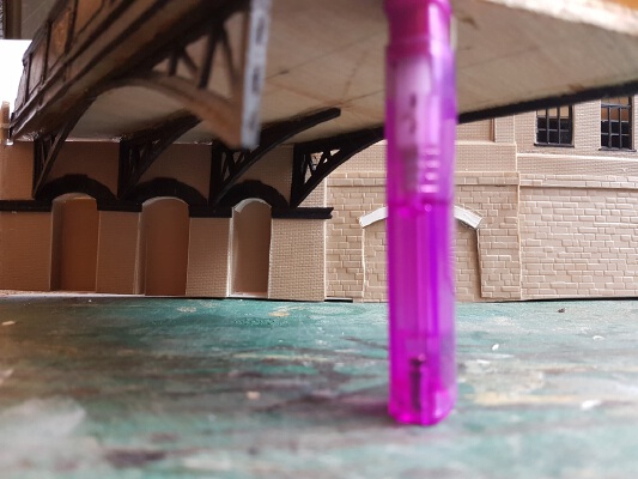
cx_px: 319
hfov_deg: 67.3
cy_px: 240
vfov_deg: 53.1
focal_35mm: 26
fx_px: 479
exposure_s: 1/14
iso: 200
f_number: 1.7
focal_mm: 4.2
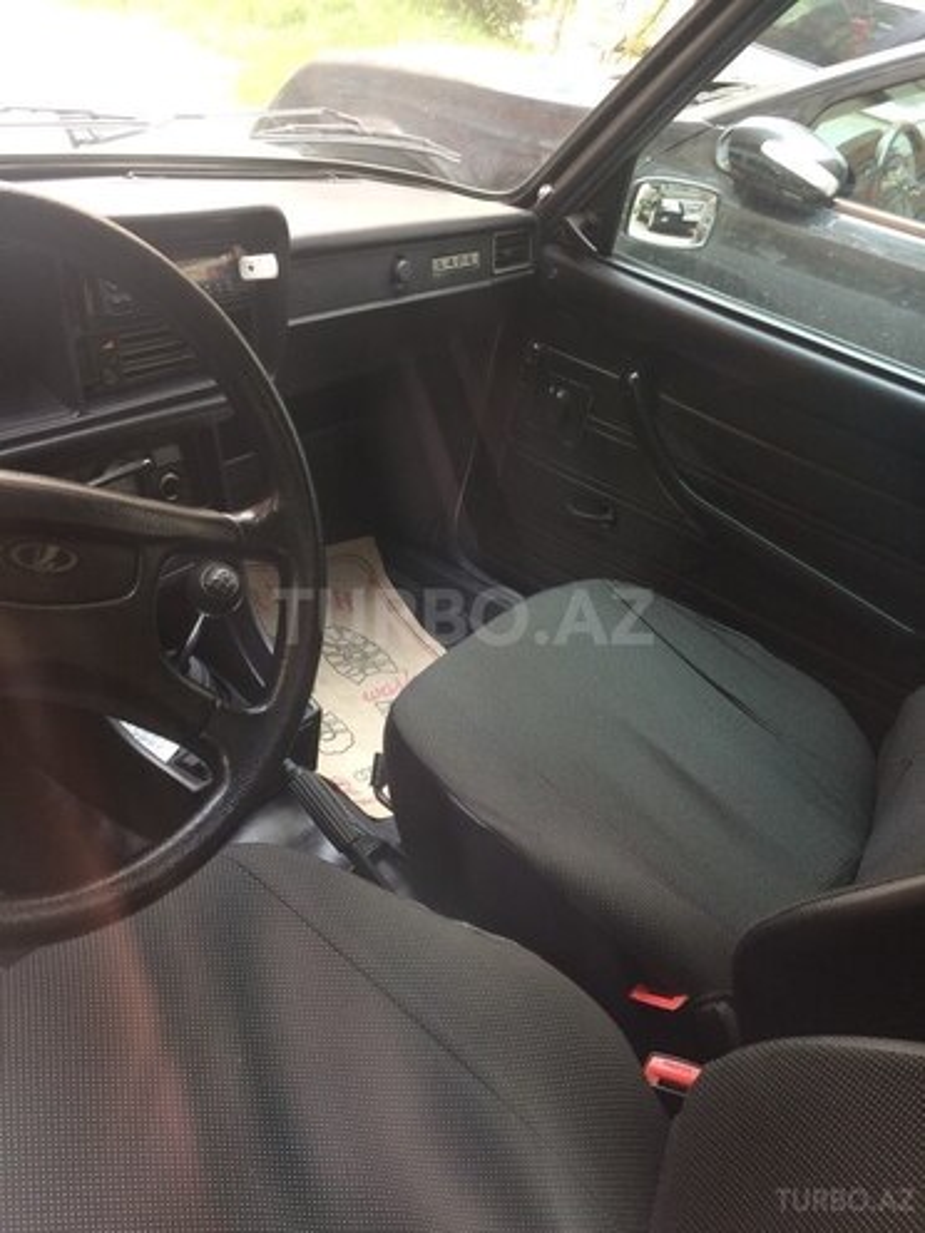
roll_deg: -15.0
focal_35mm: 29
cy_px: 616
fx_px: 1033
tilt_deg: -35.5
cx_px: 462
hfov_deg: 48.2
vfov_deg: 61.7
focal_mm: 4.15
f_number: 2.2
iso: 100
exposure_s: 1/33
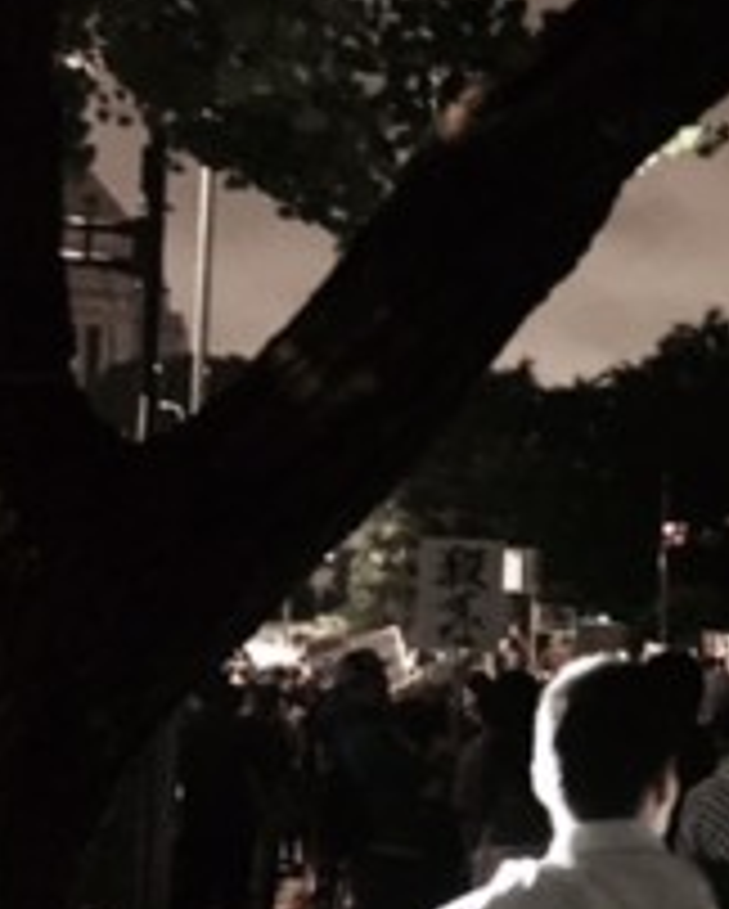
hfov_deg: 22.1
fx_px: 1697
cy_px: 508
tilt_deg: +6.8
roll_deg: -0.4
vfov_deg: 30.0
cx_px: 918
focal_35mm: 63
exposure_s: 1/15
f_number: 2.2
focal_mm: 4.15
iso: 1600
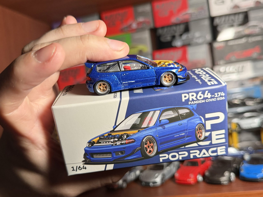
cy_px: 98
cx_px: 132
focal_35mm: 24
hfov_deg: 71.6
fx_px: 182
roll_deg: +8.7
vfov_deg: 56.8
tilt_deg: -2.3
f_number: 1.78
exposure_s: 1/60
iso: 320
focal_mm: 6.76
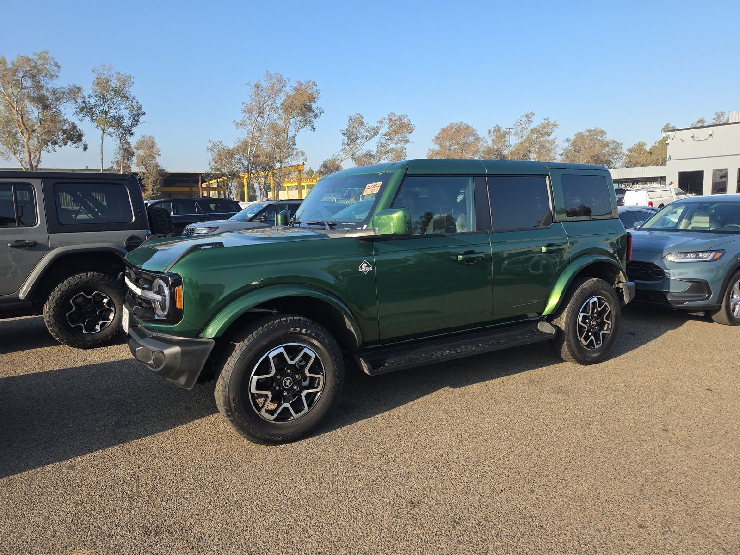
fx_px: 492
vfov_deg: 58.9
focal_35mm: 23
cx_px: 370
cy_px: 278
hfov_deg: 73.9
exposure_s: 1/3264
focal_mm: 6.5
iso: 63
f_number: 1.4
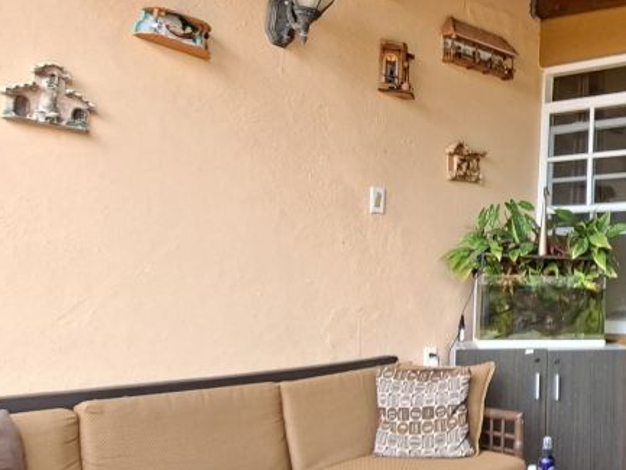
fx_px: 651
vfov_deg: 39.7
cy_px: 253
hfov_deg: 42.2
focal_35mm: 36
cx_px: 665
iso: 40
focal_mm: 1.74
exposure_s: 1/50
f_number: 2.2
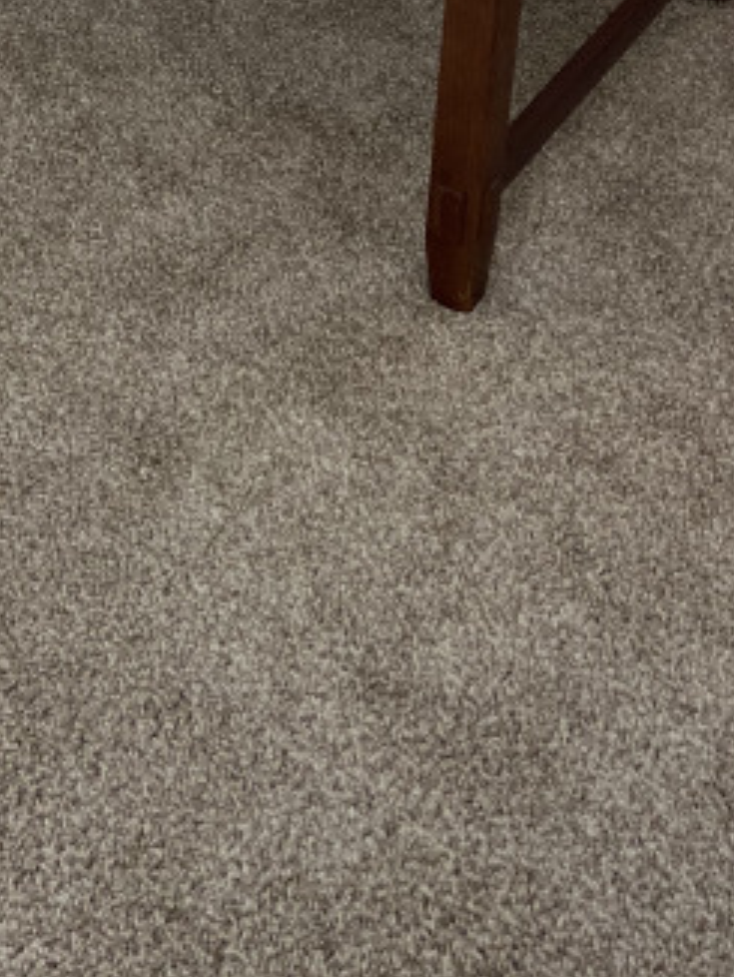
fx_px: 1920
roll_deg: +0.9
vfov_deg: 26.2
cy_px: -112
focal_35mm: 68
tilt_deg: -29.3
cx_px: 108
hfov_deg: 21.3
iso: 160
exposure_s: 1/60
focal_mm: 4.25
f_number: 1.8
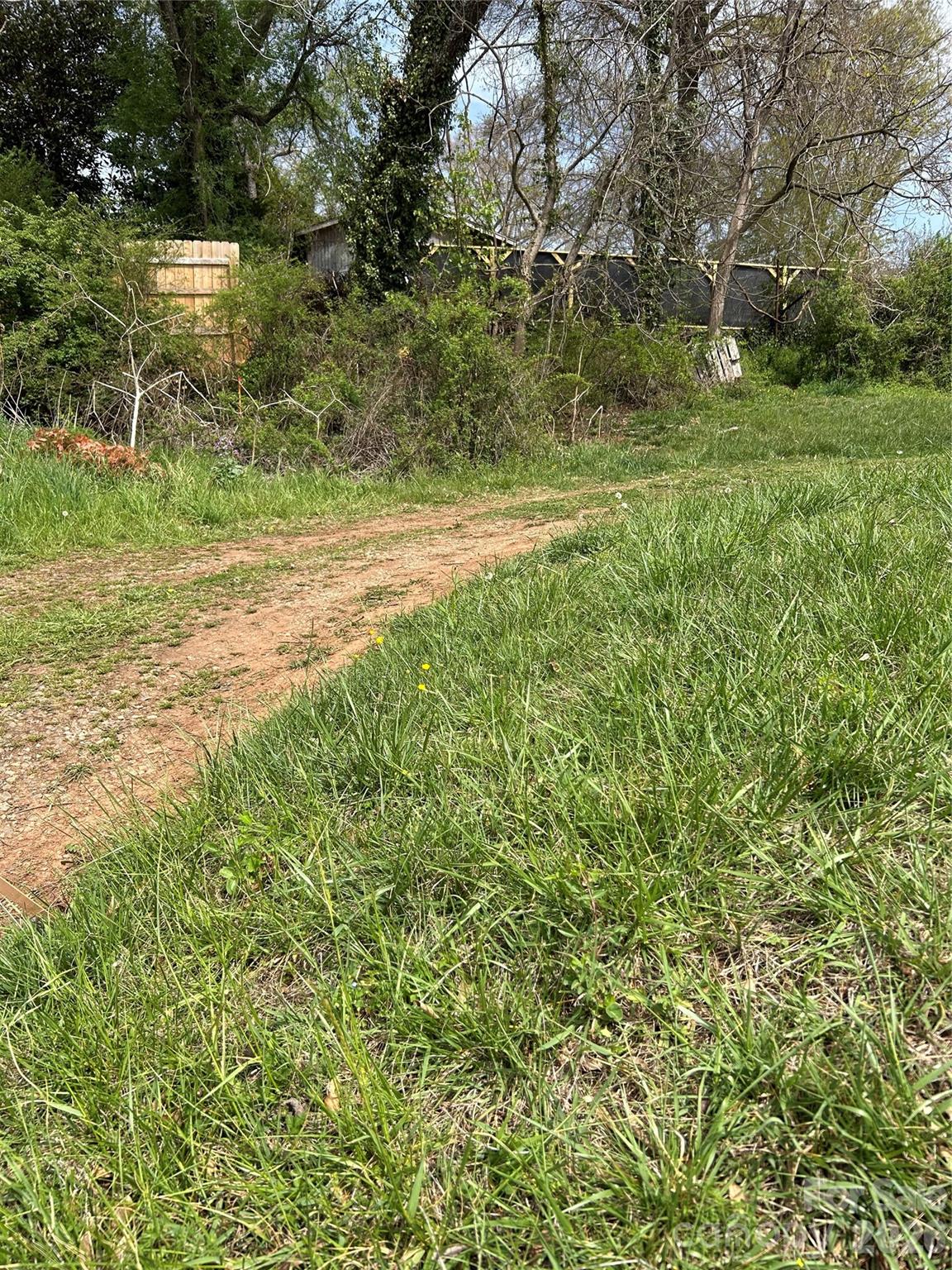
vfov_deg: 67.3
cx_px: 476
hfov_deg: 53.1
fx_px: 953
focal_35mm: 26
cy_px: 635
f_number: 1.5
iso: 50
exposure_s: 1/2123
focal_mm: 5.7
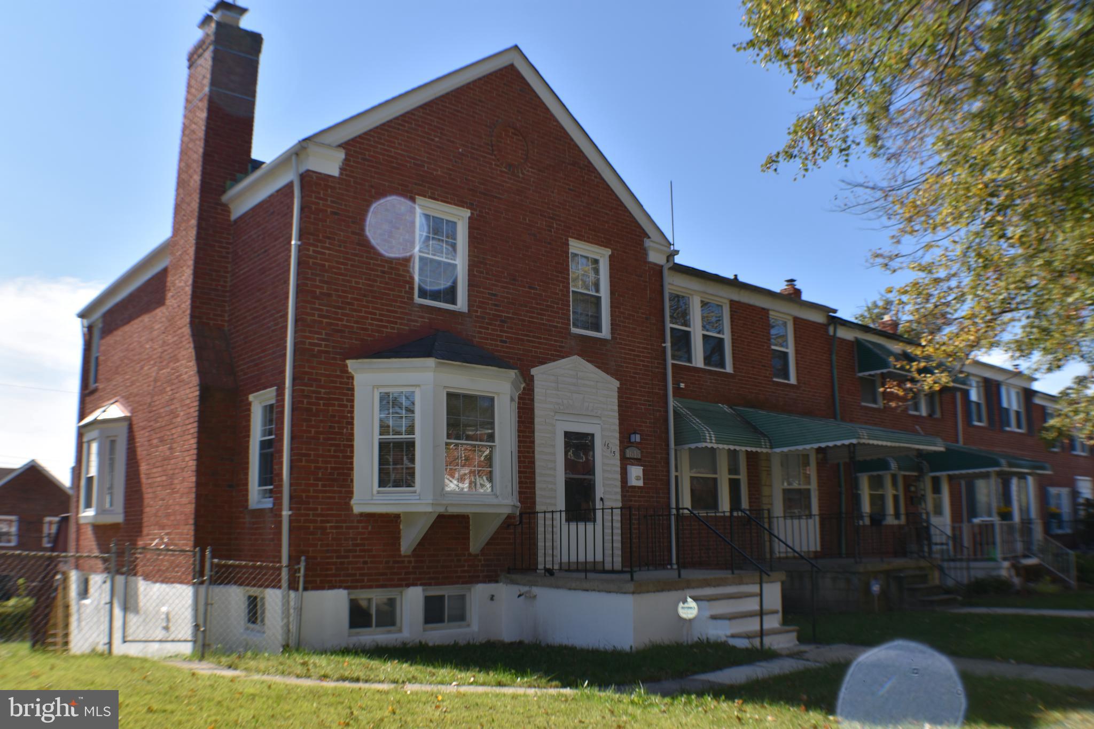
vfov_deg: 33.0
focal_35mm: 40
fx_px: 1231
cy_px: 364
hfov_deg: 47.9
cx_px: 547
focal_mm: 27
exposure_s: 1/250
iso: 100
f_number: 8
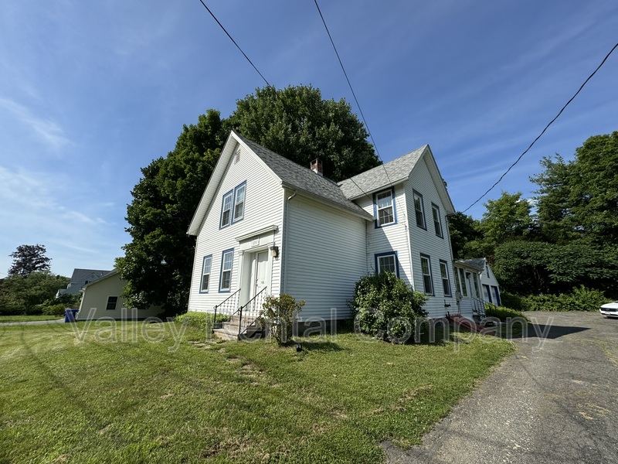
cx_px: 309
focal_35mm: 14
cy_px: 232
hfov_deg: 102.1
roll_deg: -2.0
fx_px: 250
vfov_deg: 85.7
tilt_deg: +15.5
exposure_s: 1/2674
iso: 50
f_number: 2.2
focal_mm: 2.22
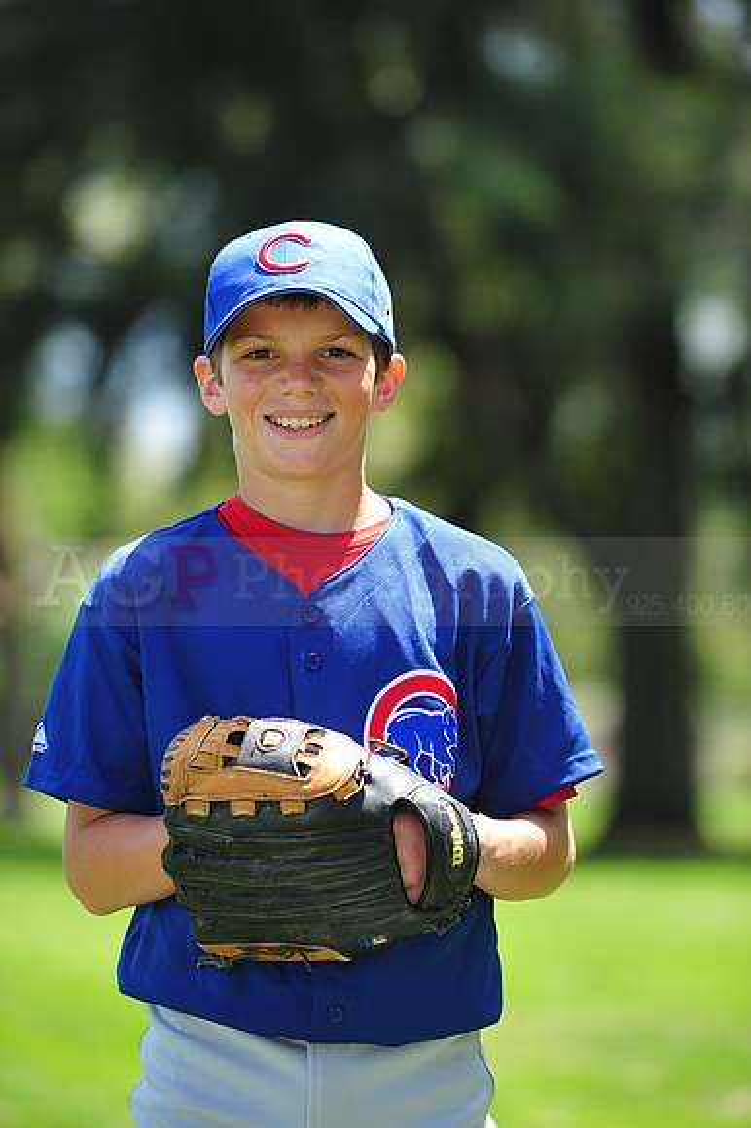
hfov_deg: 6.9
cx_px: 376
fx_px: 6265
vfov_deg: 10.3
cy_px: 564
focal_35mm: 200
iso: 200
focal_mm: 200
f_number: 4.5
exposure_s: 1/500
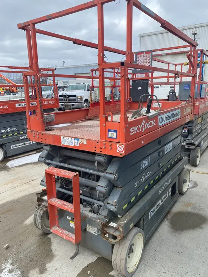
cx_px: 104
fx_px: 208
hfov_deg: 53.1
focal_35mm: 26
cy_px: 138
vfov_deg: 67.3
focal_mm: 4.25
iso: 32
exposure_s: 1/1412
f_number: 1.8
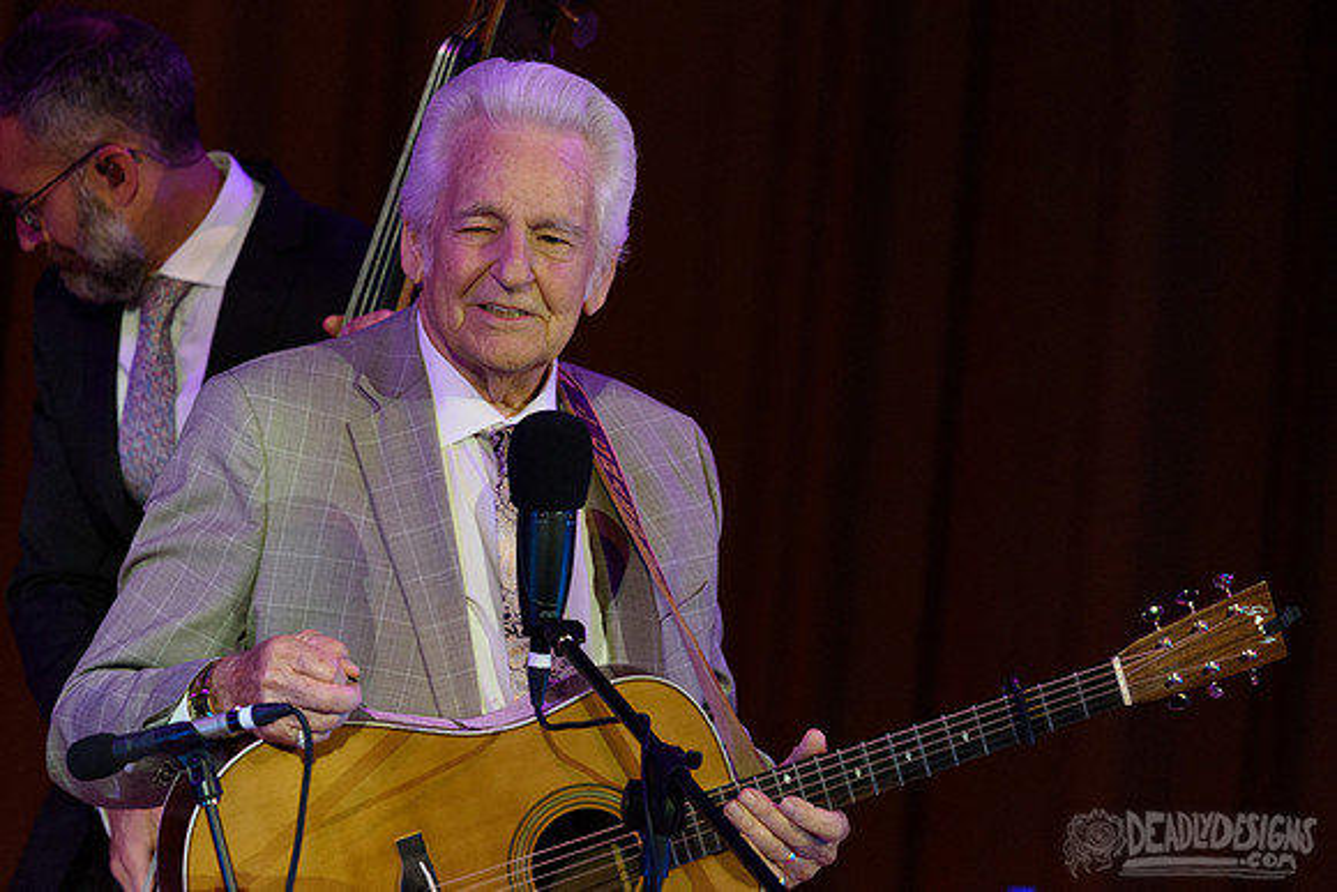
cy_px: 394
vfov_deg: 2.1
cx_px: 590
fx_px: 24900
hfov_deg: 3.1
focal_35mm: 670
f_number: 6.3
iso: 2500
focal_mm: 600
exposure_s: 1/500
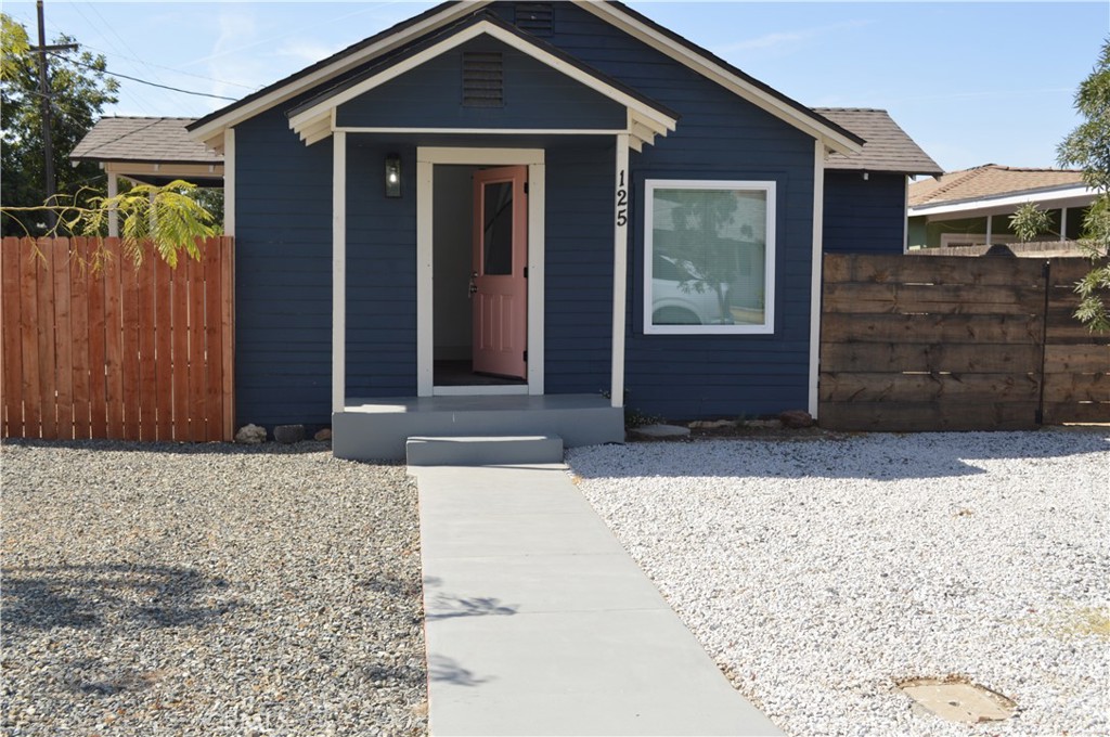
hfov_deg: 49.6
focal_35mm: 39
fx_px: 1201
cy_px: 368
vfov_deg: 34.1
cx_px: 555
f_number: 6.3
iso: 100
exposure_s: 1/200
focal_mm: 26
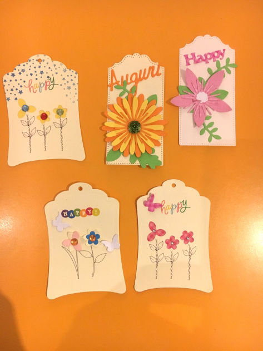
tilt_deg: -86.3
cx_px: 132
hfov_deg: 48.2
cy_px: 176
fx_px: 294
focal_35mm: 29
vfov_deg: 61.7
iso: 200
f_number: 2.2
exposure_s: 1/25
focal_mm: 4.15
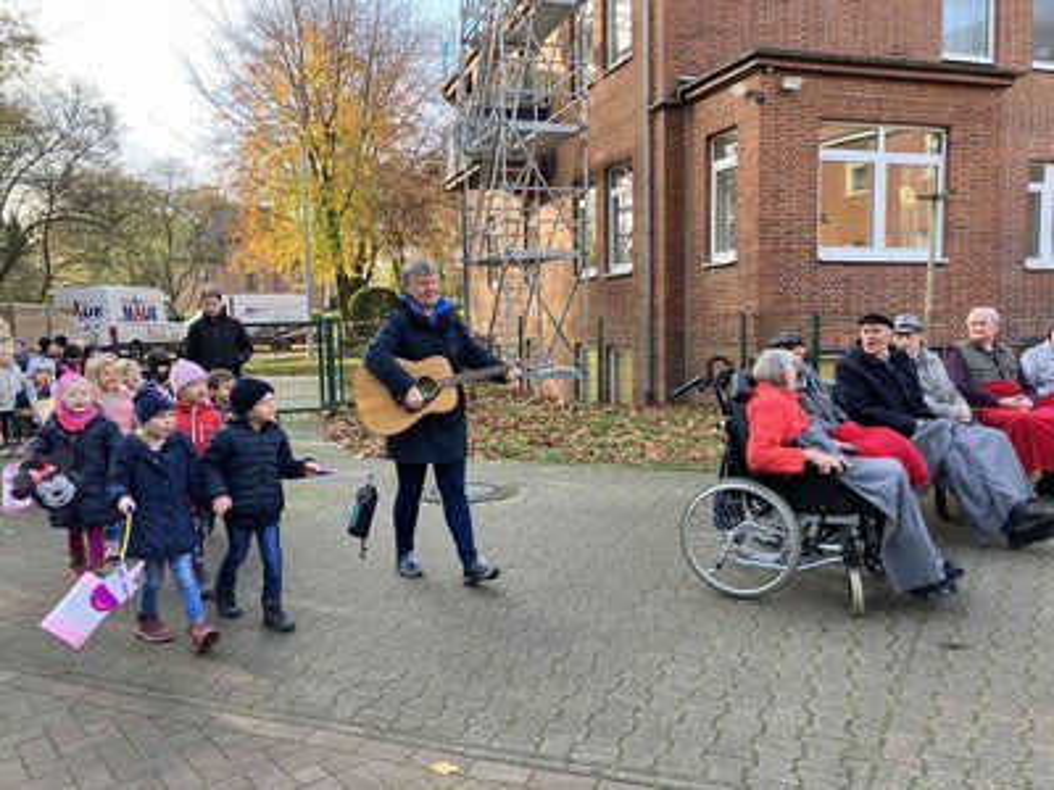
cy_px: 395
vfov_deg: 49.7
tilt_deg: -3.6
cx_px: 527
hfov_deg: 63.4
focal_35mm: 28
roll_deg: +0.8
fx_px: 853
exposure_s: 1/165
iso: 40
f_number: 1.8
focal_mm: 3.99
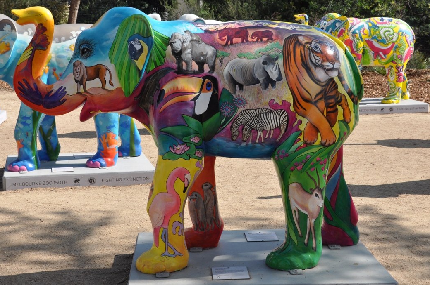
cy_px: 129
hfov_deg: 32.9
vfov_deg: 22.2
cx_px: 190
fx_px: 728
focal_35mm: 61
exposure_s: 1/160
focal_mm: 34
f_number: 13
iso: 200
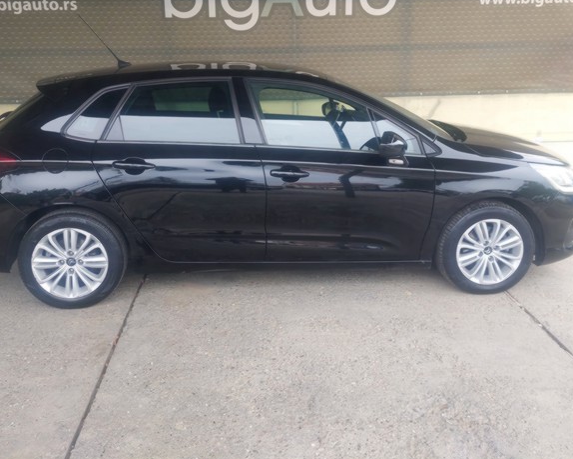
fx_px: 576
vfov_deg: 42.9
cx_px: 272
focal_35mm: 34
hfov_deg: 52.8
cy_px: 165
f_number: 1.8
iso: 80
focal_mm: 5.23
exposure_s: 1/100
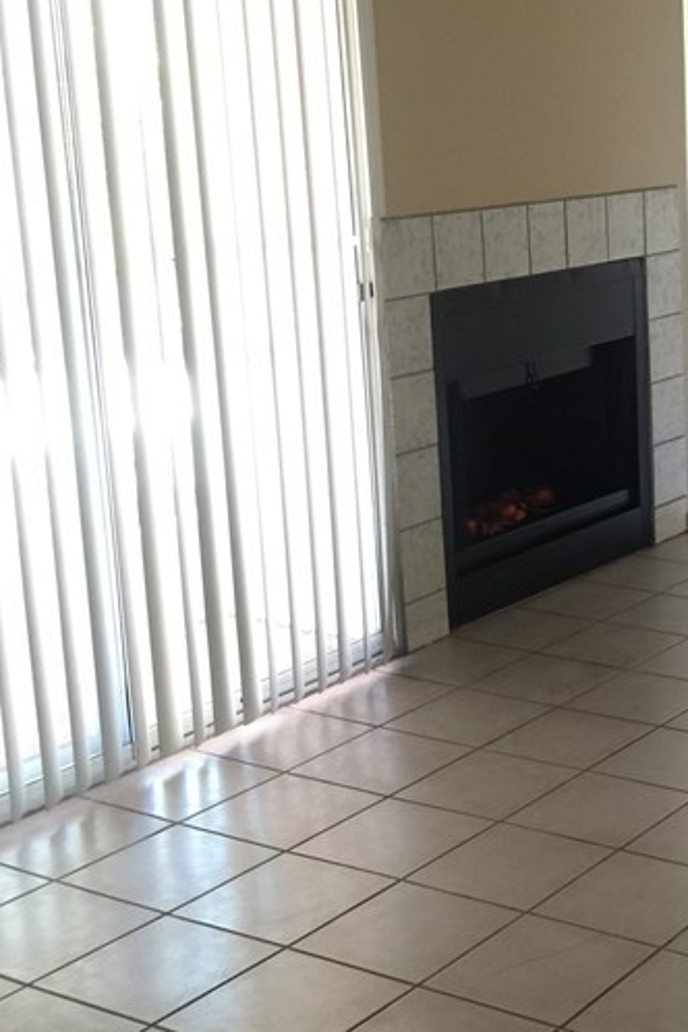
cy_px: 485
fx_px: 1777
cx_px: 843
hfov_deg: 20.4
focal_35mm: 62
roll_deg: +0.0
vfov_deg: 32.4
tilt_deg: -12.4
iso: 50
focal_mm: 4.15
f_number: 2.2
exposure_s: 1/15
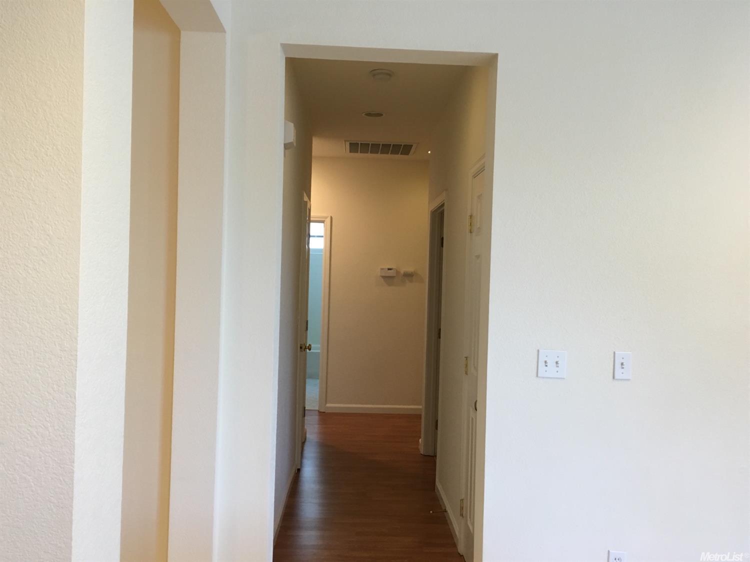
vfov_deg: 48.2
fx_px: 628
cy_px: 281
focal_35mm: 29
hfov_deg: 61.7
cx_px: 375
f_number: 2.2
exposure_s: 1/30
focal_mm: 4.15
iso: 100
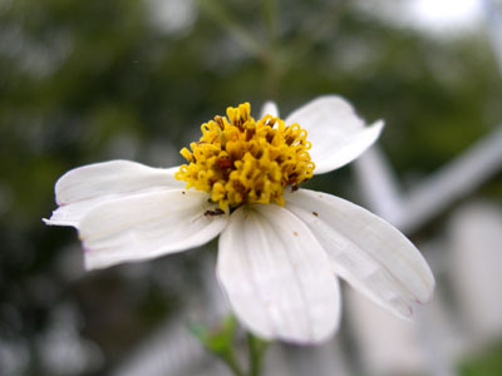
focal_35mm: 38
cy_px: 188
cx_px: 251
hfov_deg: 49.0
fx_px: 551
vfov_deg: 37.7
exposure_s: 1/459
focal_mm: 8
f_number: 2.8
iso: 100
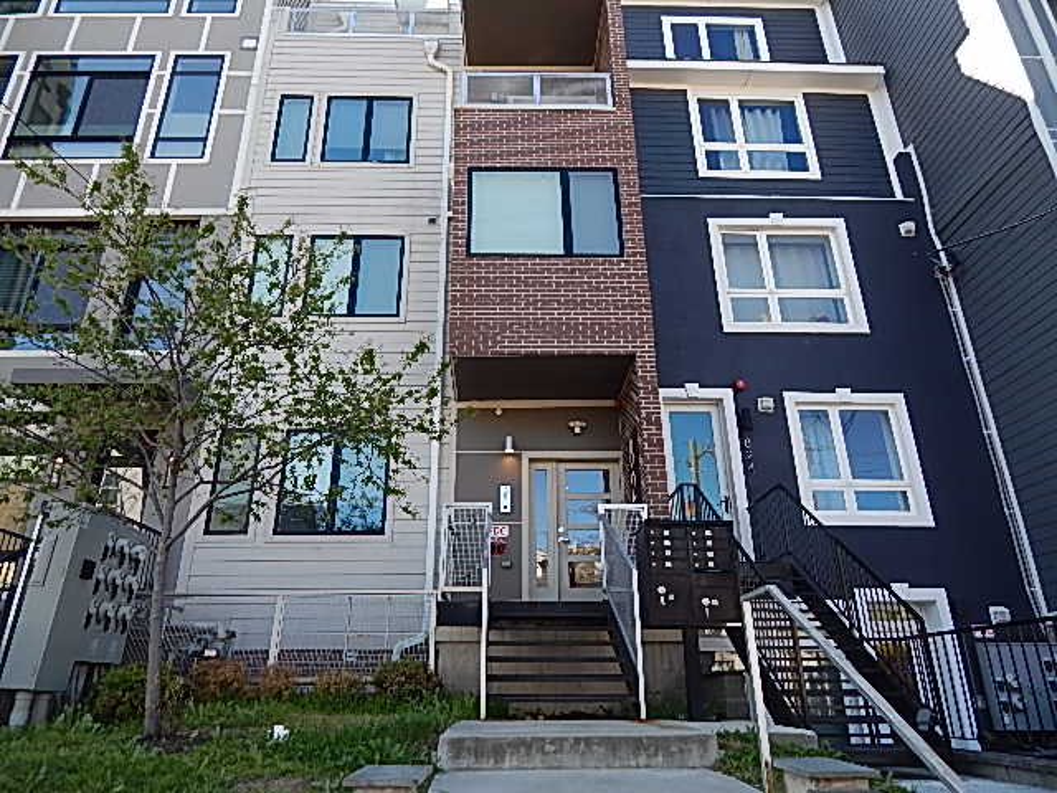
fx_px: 702
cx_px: 528
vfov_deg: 58.9
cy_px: 396
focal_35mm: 23
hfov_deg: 73.9
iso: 125
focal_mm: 4
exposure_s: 1/400
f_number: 3
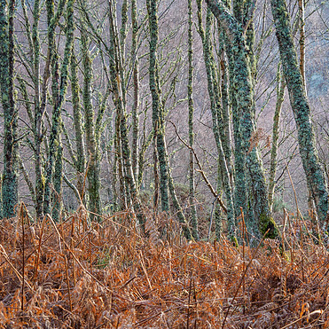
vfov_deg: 13.4
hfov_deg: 13.4
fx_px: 1398
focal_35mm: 130
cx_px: 209
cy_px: 146
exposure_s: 1/25
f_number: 5.5
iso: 200
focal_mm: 47
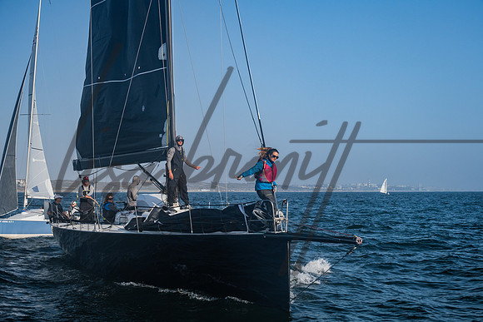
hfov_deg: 36.2
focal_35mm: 55
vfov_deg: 24.6
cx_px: 242
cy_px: 161
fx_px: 738
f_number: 8
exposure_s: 1/1250
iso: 400
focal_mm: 55
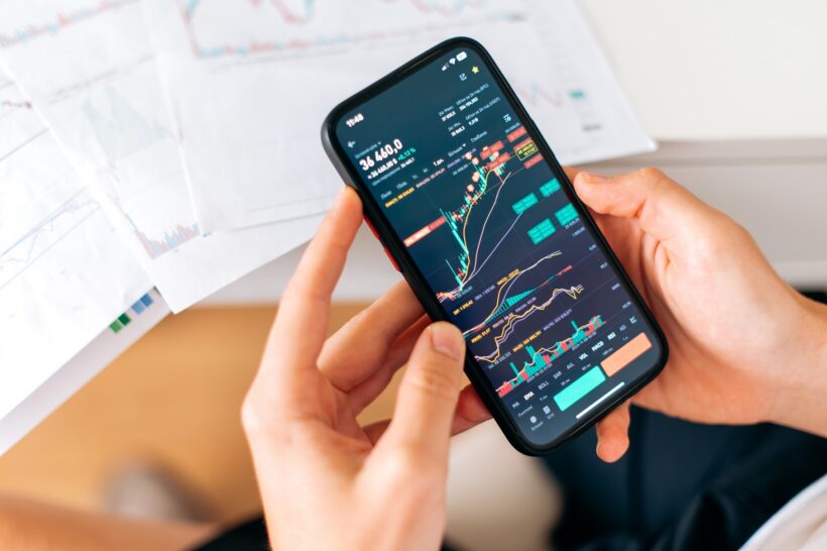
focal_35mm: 50
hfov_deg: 39.6
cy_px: 276
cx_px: 414
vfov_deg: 27.0
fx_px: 1148
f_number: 2
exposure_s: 1/160
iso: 1000
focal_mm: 50
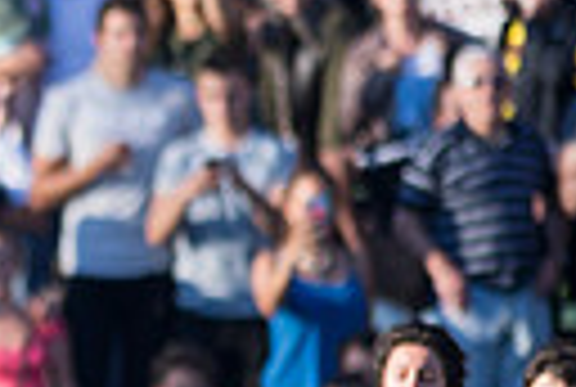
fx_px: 21747
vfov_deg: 1.0
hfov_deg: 1.5
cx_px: -536
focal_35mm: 1356
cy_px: 484
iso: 280
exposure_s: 1/2500
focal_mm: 300
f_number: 2.8
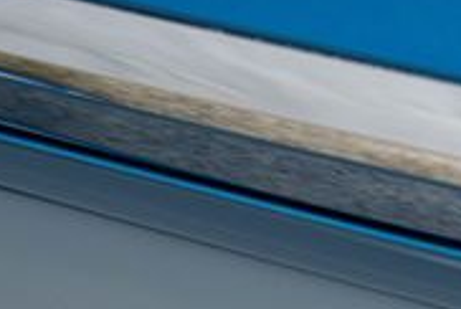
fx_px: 3014
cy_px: 424
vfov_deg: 5.8
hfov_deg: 8.4
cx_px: 798
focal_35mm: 235
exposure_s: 1/50
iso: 1600
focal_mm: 67
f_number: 4.5
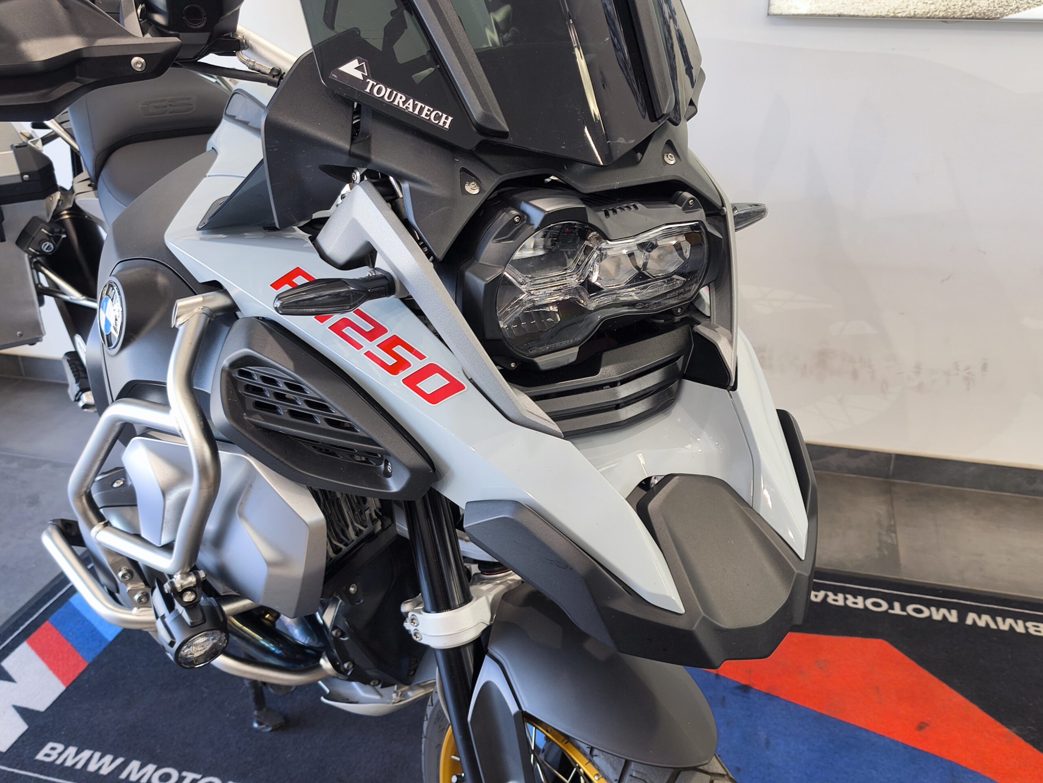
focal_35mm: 32
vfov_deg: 44.2
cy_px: 392
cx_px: 522
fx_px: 964
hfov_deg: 56.8
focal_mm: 6.57
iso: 80
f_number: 1.6
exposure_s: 1/100
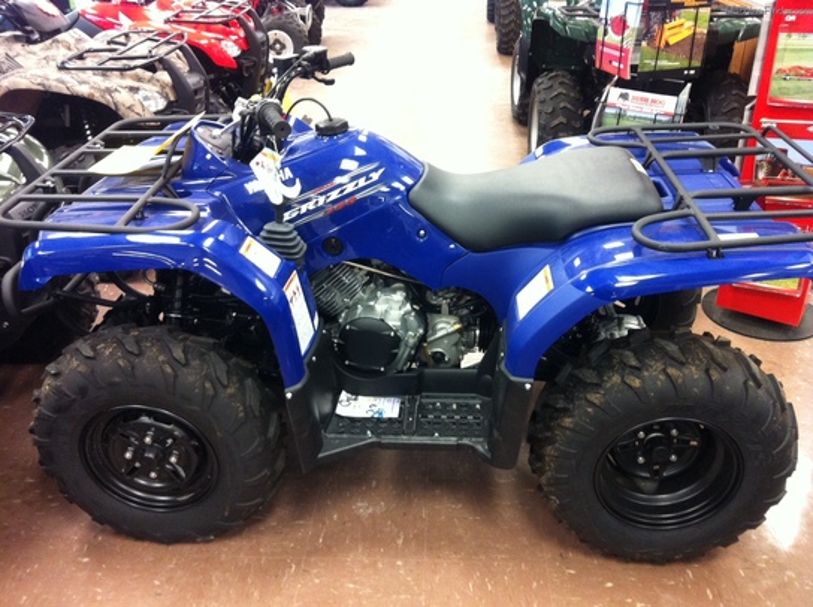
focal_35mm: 35
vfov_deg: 40.6
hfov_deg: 52.7
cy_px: 304
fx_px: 821
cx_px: 406
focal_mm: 3.85
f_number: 2.8
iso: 250
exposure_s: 1/15
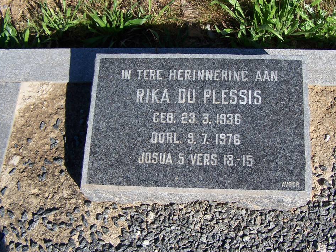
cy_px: 122
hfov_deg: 39.5
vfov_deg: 30.3
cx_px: 202
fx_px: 466
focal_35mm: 48
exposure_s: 1/1000
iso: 80
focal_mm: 6.3
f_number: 2.8
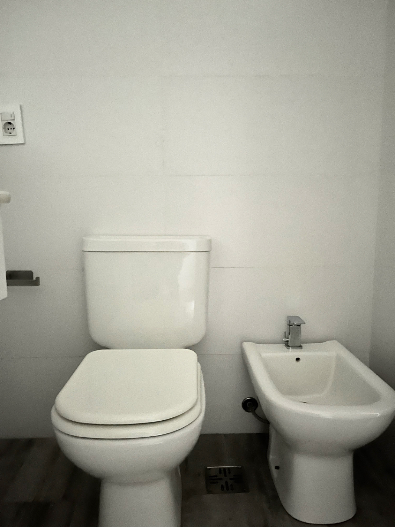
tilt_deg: -6.6
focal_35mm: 26
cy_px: 264
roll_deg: +1.0
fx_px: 395
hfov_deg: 53.1
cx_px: 198
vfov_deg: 67.3
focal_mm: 5.1
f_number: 1.6
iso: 1000
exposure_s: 1/9
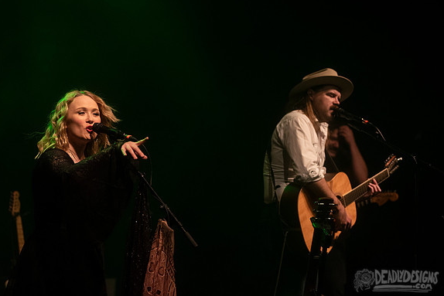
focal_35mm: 119
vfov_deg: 11.5
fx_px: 1468
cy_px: 121
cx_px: 190
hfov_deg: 17.2
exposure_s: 1/160
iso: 2500
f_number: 3.2
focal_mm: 100
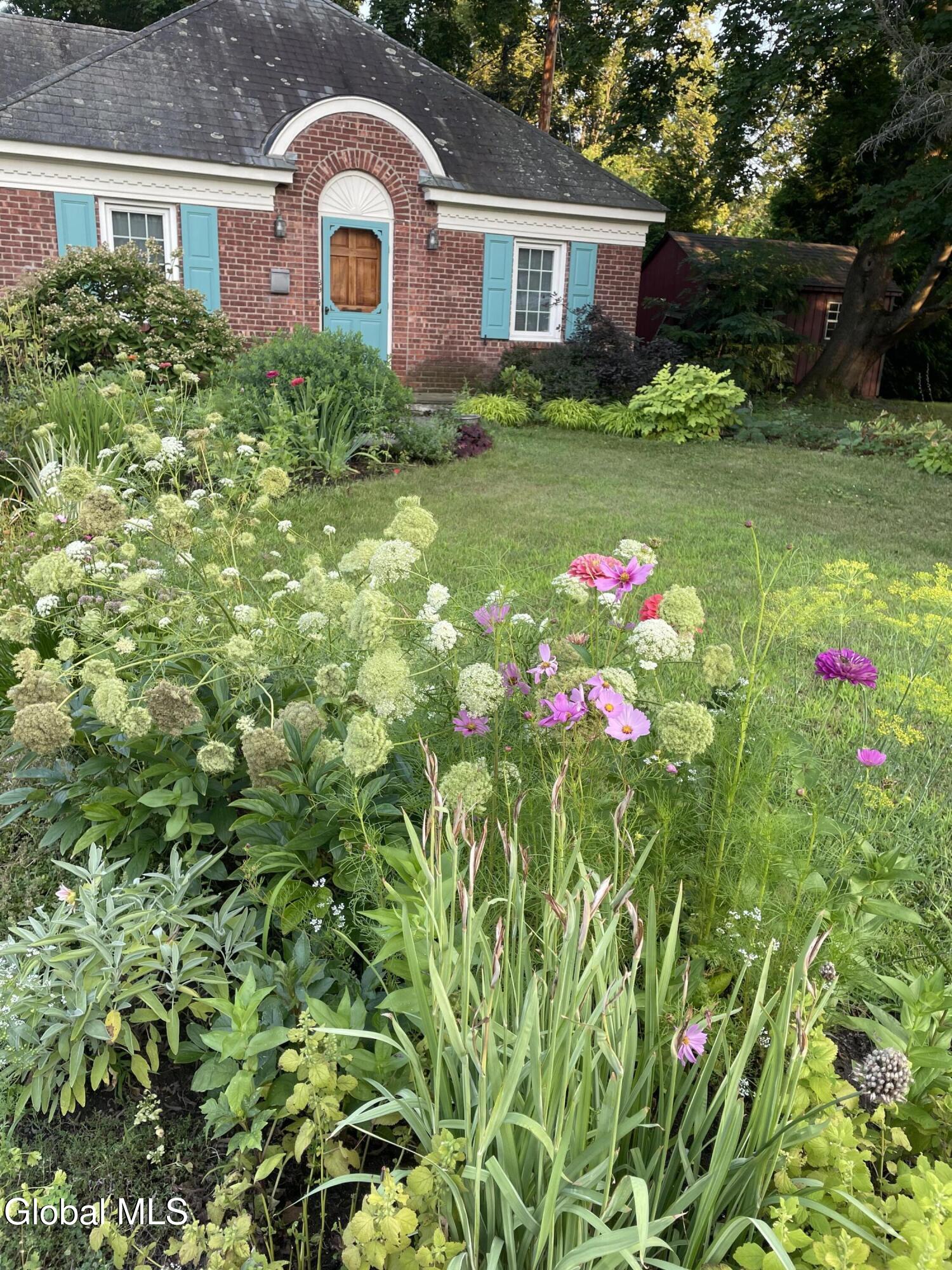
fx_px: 953
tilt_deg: -16.2
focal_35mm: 26
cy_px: 635
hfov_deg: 53.1
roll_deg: -3.9
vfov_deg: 67.3
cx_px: 476
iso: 32
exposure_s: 1/121
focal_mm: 4.2
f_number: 1.6
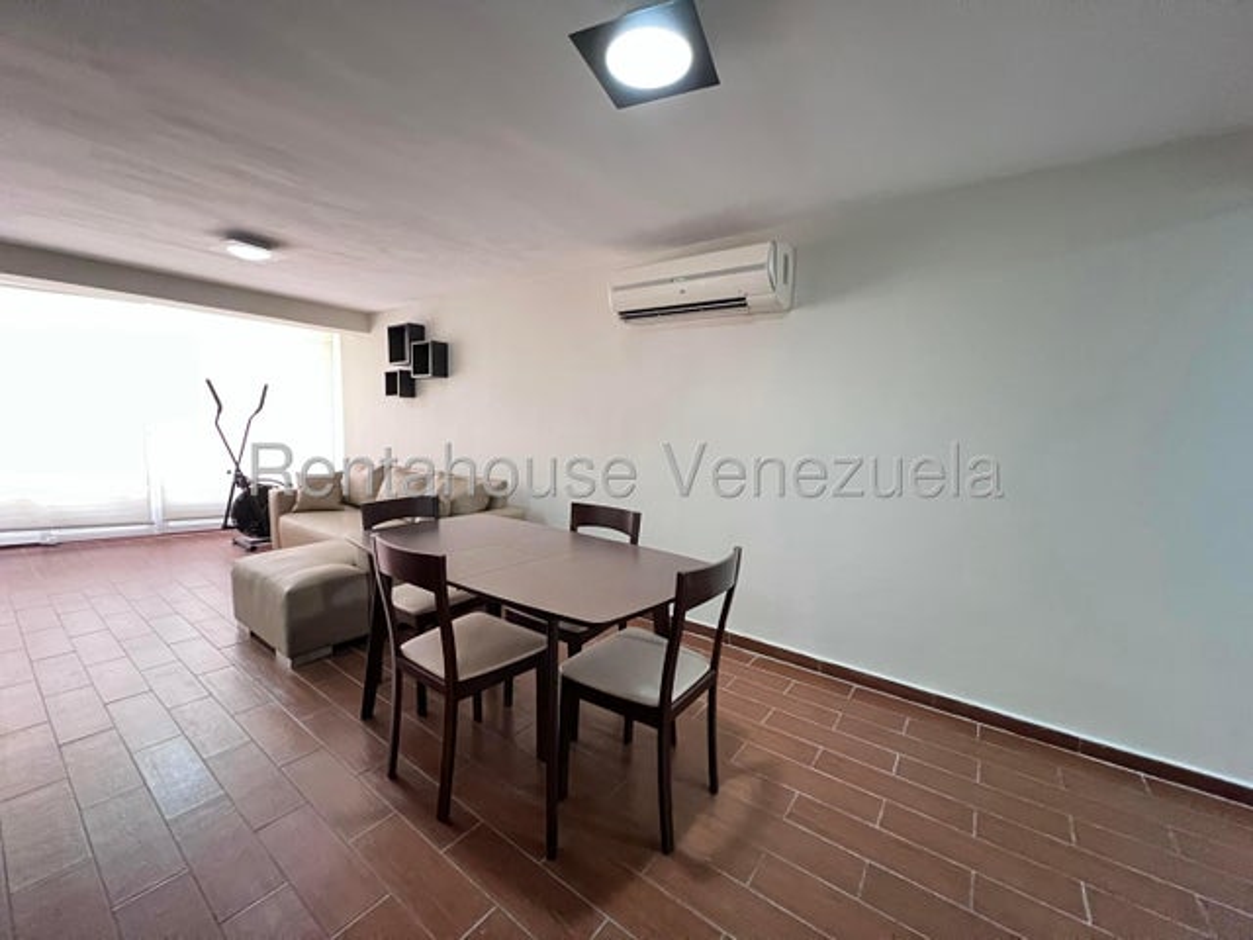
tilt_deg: -5.3
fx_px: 471
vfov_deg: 89.9
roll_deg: -1.9
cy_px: 470
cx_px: 626
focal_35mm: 13
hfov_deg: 106.2
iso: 1600
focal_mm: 1.57
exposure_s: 1/24
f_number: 1.8
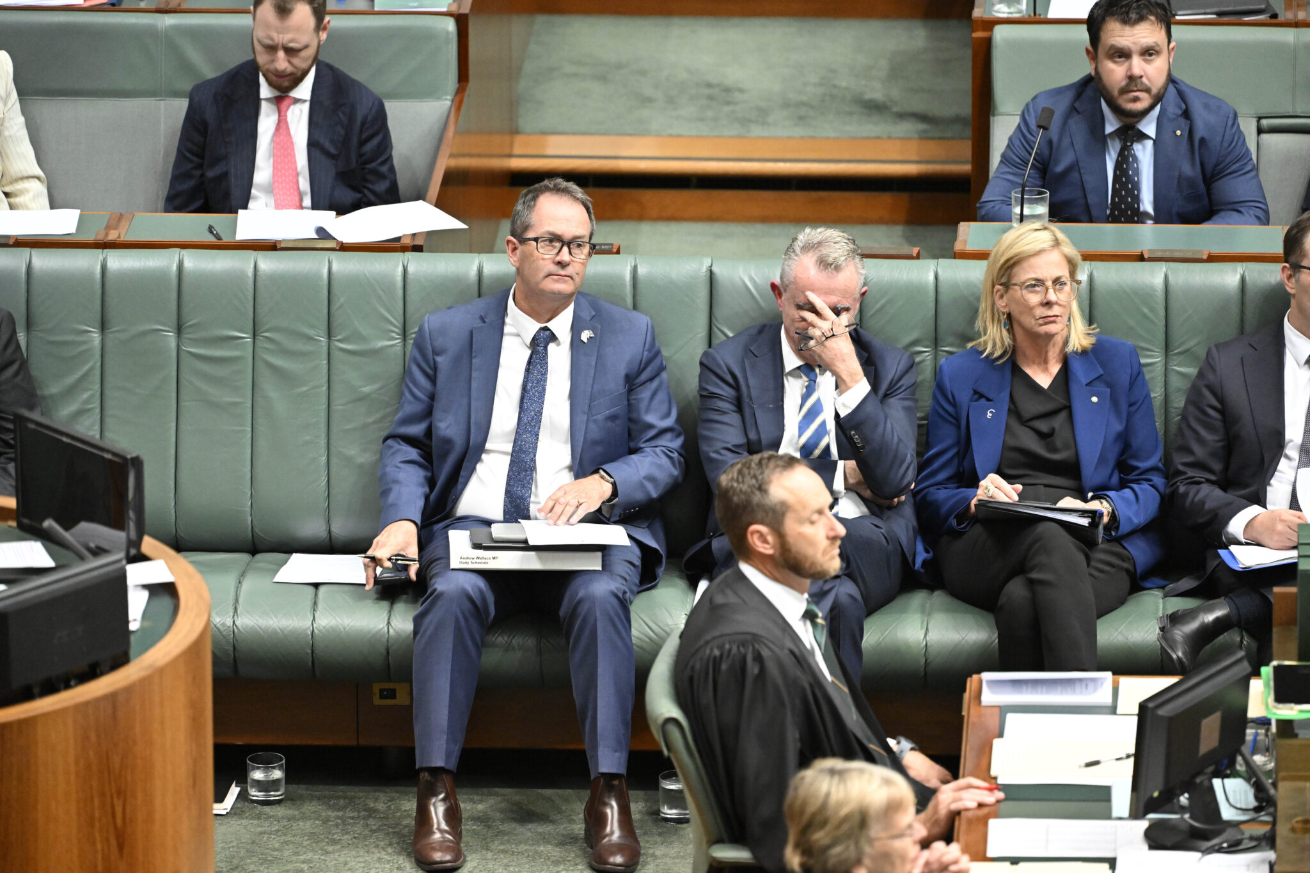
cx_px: 655
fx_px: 10187
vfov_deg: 4.9
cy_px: 436
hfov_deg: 7.4
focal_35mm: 280
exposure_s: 1/200
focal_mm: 280
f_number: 4
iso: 5000
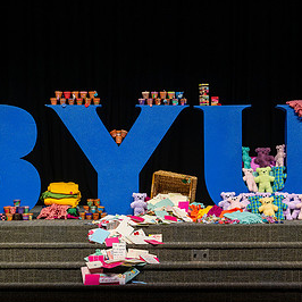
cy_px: 158
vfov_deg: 17.6
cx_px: 172
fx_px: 977
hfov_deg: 17.6
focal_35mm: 99
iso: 1250
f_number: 5.6
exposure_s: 1/100
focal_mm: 47
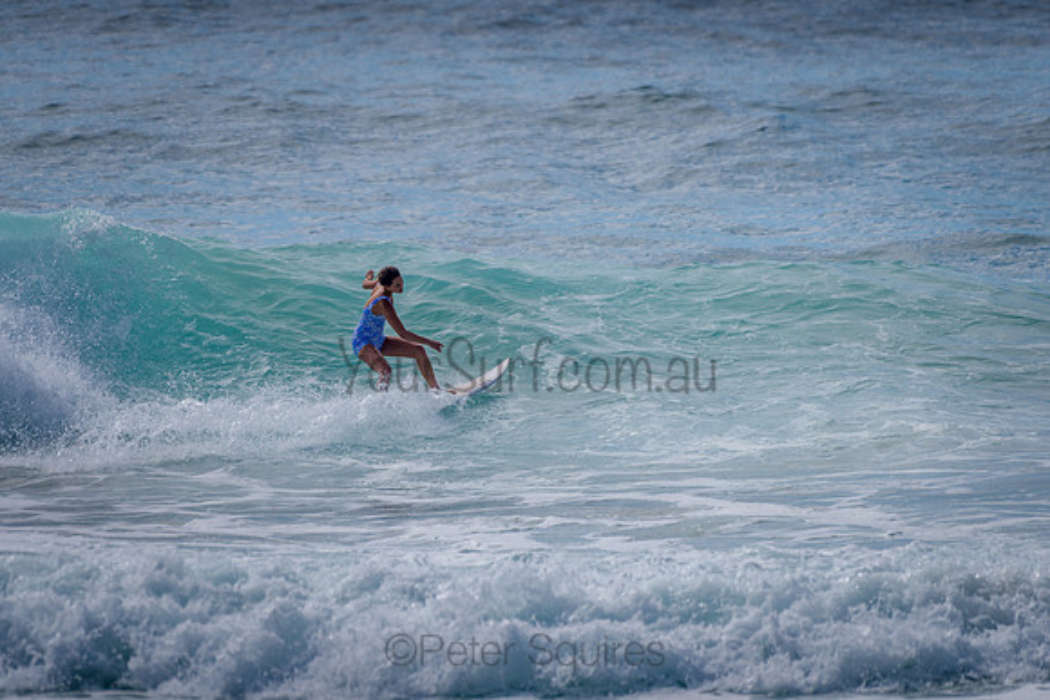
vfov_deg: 2.2
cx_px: 413
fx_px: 17887
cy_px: 276
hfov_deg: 3.4
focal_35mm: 613
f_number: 5.6
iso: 100
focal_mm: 500
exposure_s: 1/2000
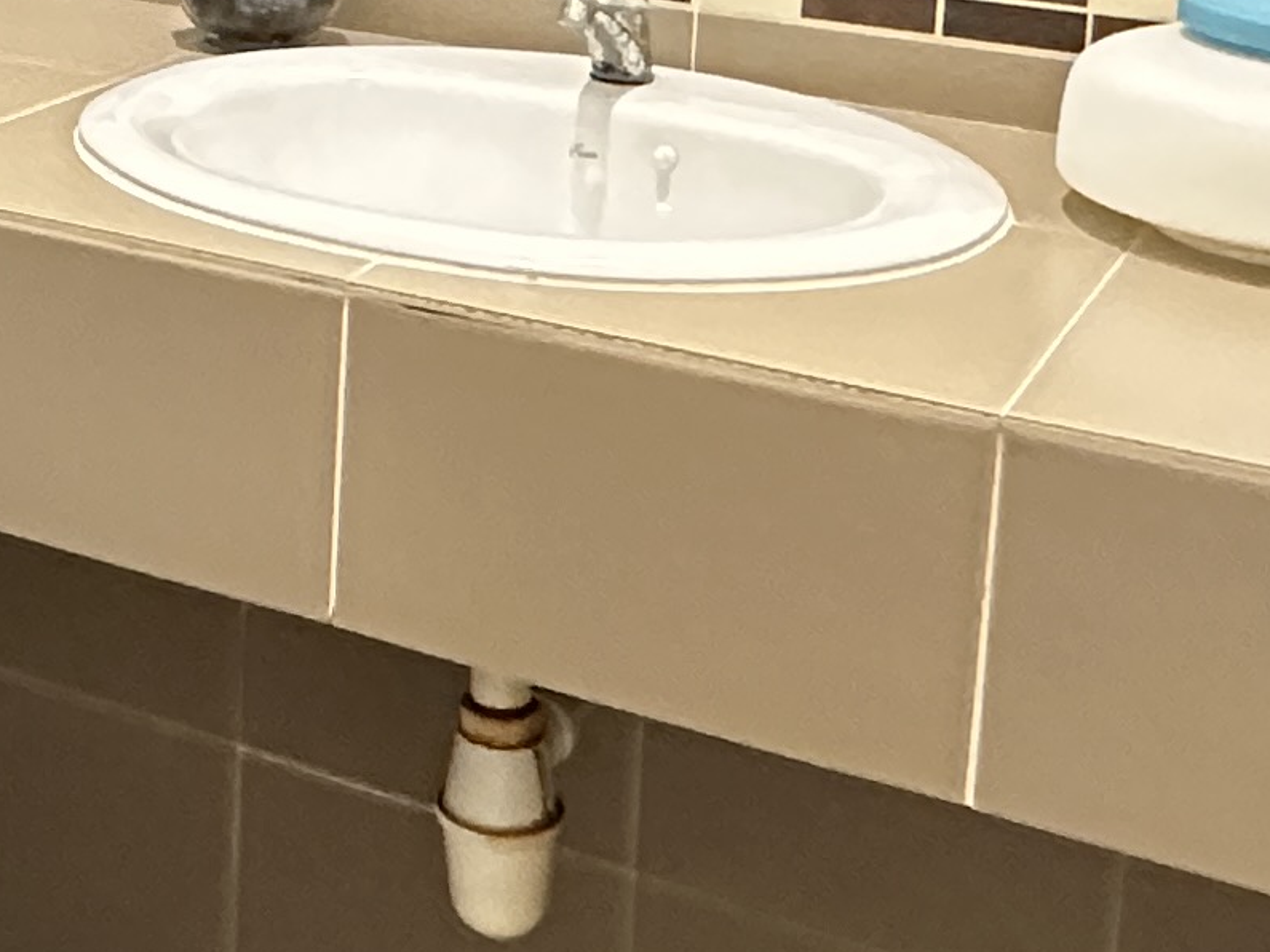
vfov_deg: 19.7
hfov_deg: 25.7
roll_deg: -1.3
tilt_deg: -7.5
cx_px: -72
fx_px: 2604
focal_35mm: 71
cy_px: -139
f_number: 2.2
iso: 1250
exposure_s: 1/34
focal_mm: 2.22
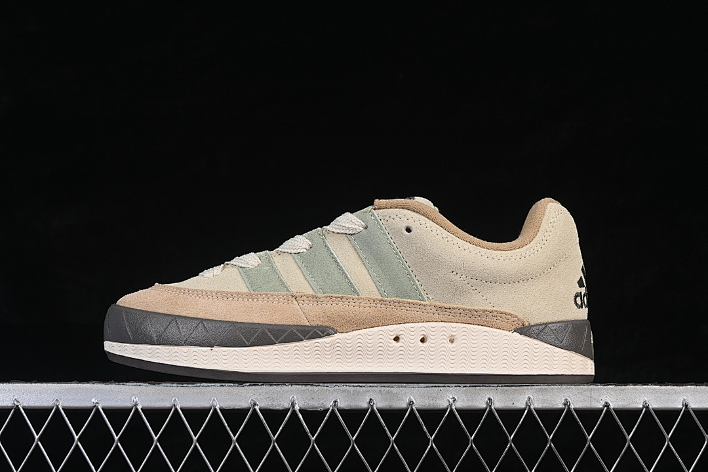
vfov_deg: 18.2
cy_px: 236
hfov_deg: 27.0
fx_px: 1475
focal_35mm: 75
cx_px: 354
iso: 160
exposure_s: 1/80
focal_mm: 50
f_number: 8
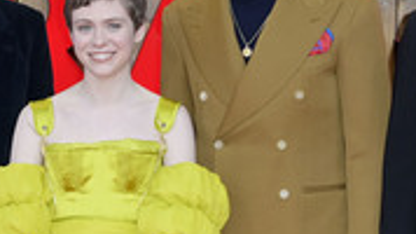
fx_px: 1808
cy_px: 131
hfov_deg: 13.1
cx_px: 134
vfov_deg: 7.4
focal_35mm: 164
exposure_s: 1/200
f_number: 5.6
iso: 640
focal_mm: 62
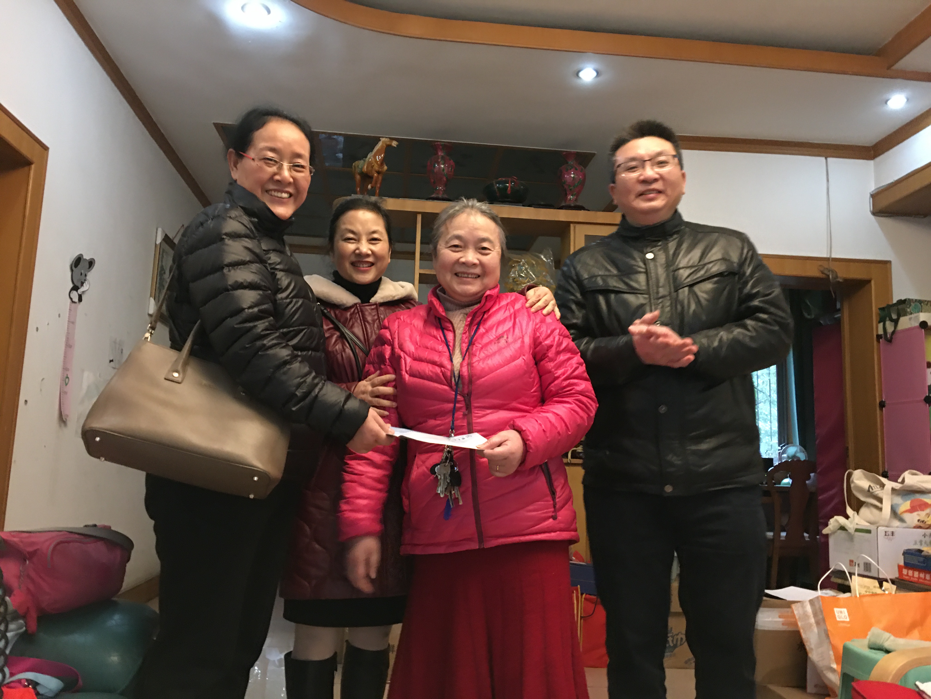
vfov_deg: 48.2
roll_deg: -2.4
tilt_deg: +7.5
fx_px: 780
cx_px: 466
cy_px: 350
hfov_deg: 61.7
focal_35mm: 29
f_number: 2.2
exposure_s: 1/4
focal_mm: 4.15
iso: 100
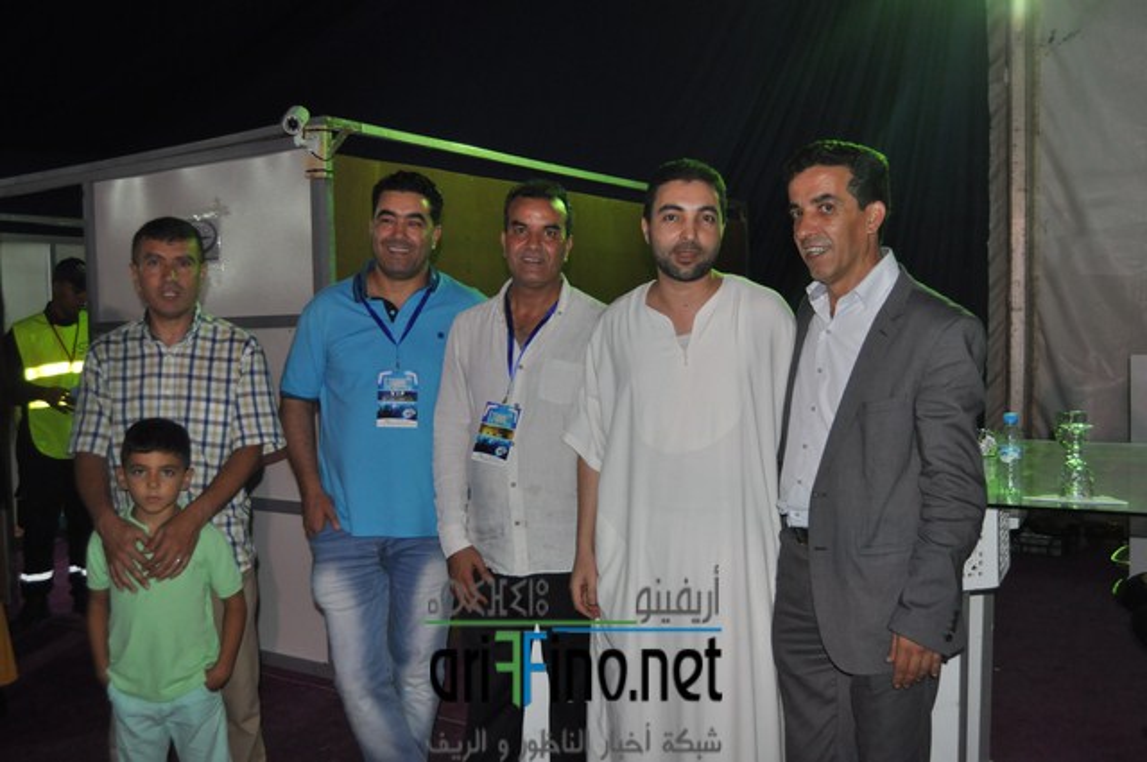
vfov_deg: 38.3
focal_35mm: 34
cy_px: 381
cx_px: 574
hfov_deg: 55.2
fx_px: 1098
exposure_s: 1/60
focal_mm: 23
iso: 800
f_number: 3.8
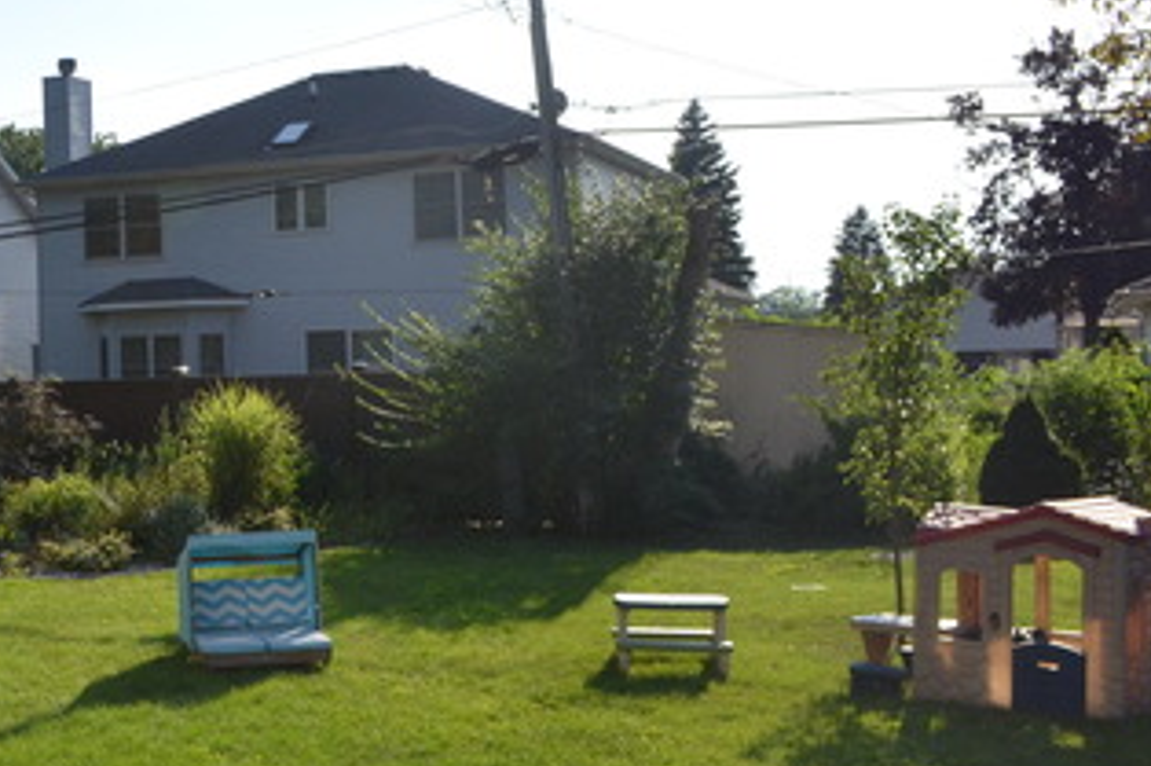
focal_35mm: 55
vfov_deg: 24.5
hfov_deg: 33.4
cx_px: 15
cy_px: 304
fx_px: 1757
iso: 640
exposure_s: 1/2500
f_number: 6.3
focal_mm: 18
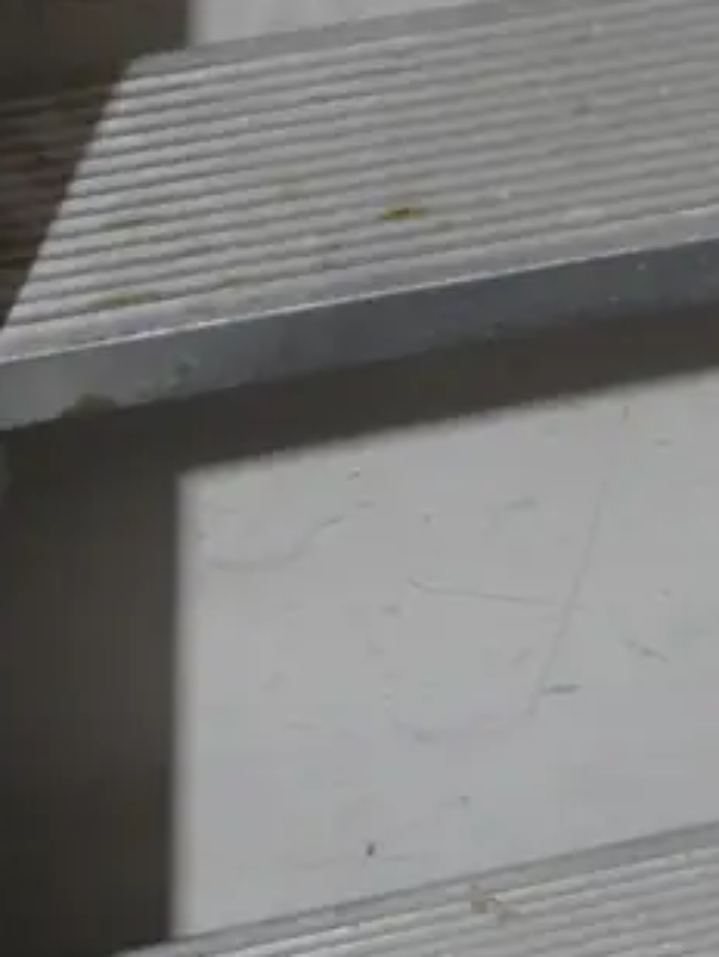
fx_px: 3487
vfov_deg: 15.2
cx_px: 398
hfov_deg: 11.8
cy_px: -152
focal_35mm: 126
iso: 640
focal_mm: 19
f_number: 4.1
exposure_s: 1/60
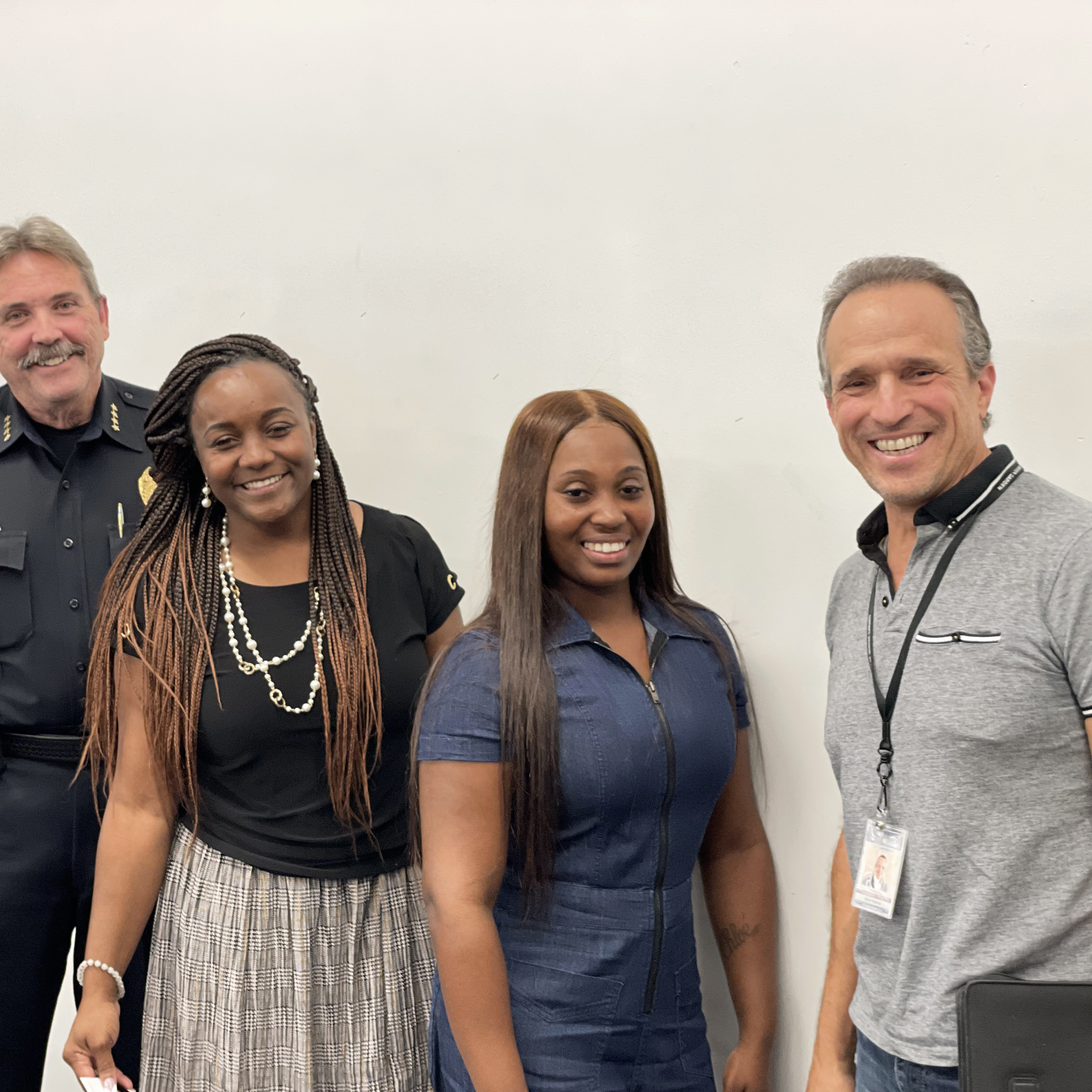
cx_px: 445
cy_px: 550
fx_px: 2213
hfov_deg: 27.7
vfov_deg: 27.7
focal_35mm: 62
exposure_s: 1/40
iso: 125
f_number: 2
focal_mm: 6
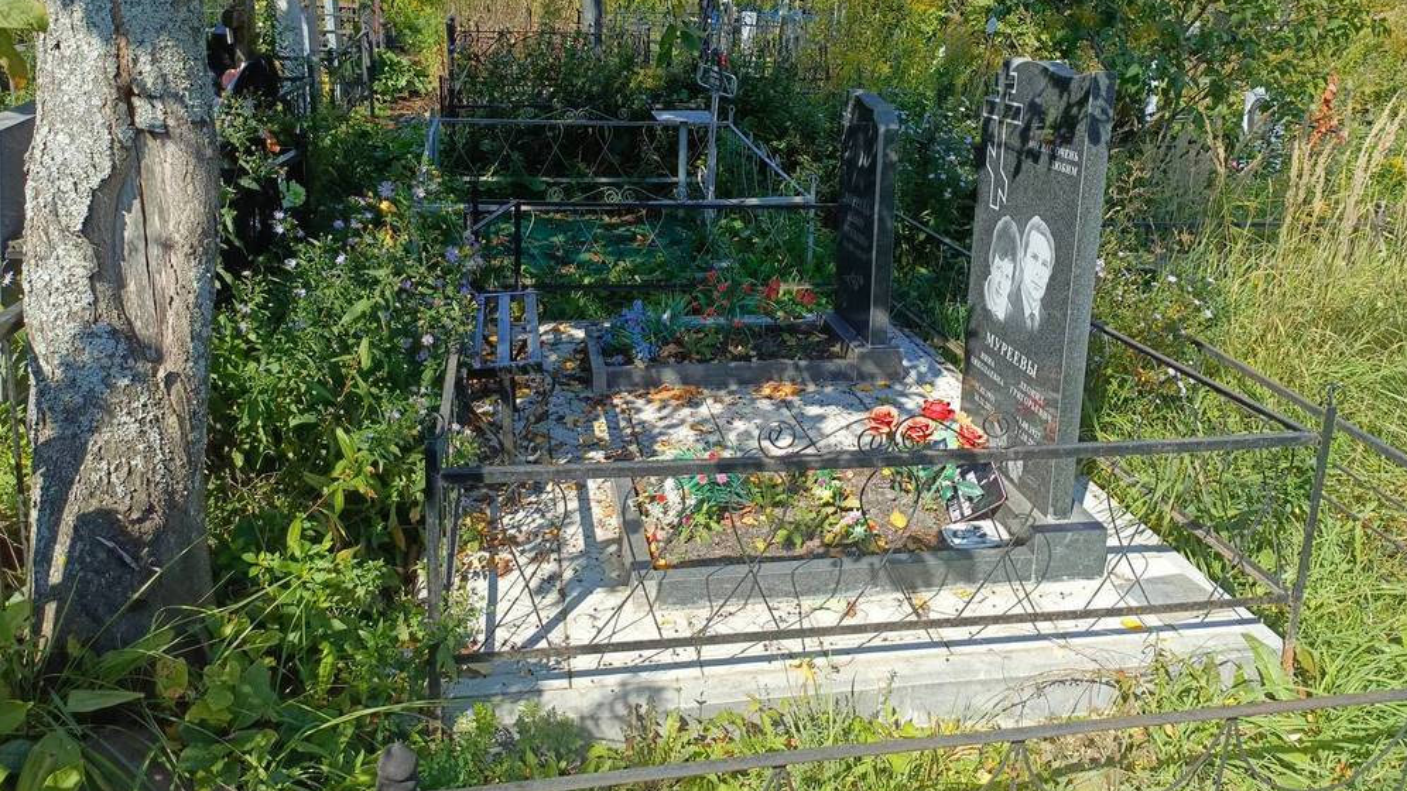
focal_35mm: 28
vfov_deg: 41.0
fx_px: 1045
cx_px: 712
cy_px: 264
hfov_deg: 67.9
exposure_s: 1/759
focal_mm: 4.76
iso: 114
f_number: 1.69
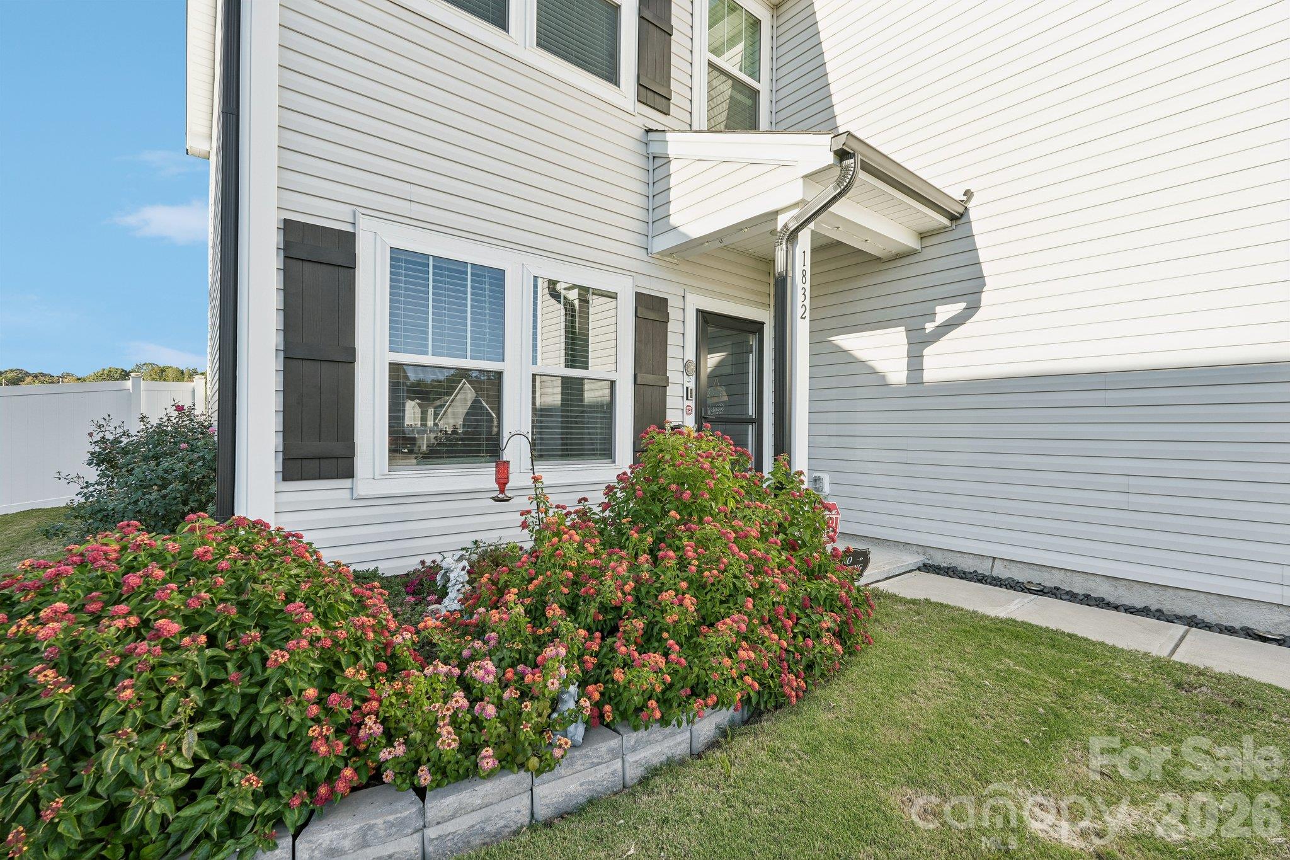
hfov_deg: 95.0
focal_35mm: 16
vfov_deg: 72.0
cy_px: 430
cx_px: 645
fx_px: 591
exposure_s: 1/50
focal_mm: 16.5
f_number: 8
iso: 100
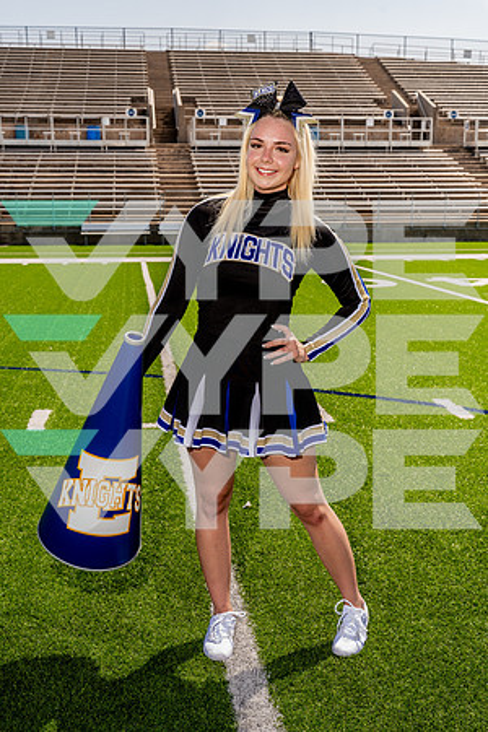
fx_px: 956
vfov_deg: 41.9
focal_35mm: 47
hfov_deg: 28.6
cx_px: 244
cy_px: 366
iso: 100
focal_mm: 47
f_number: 7.1
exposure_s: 1/250
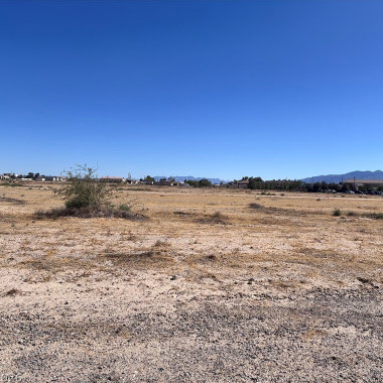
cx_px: 225
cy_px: 193
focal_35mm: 31
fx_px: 388
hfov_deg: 52.3
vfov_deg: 52.5
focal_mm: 5.96
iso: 50
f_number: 1.6
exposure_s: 1/6711
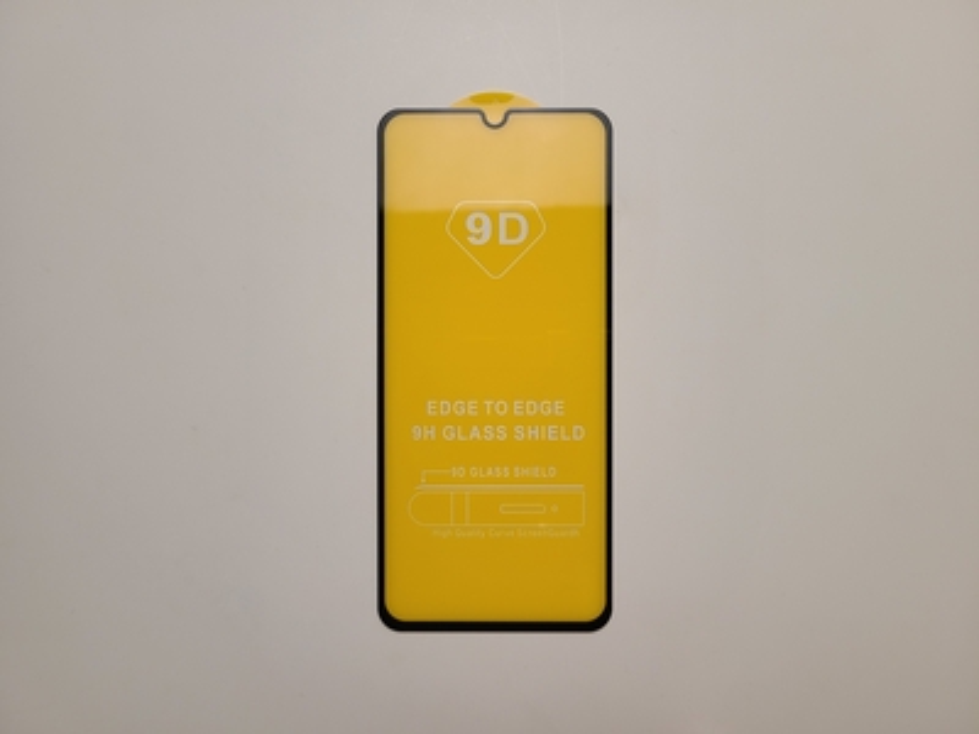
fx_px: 735
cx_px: 490
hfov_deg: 67.3
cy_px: 367
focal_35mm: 26
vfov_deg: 53.1
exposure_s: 1/100
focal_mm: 5.4
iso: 64
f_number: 1.8
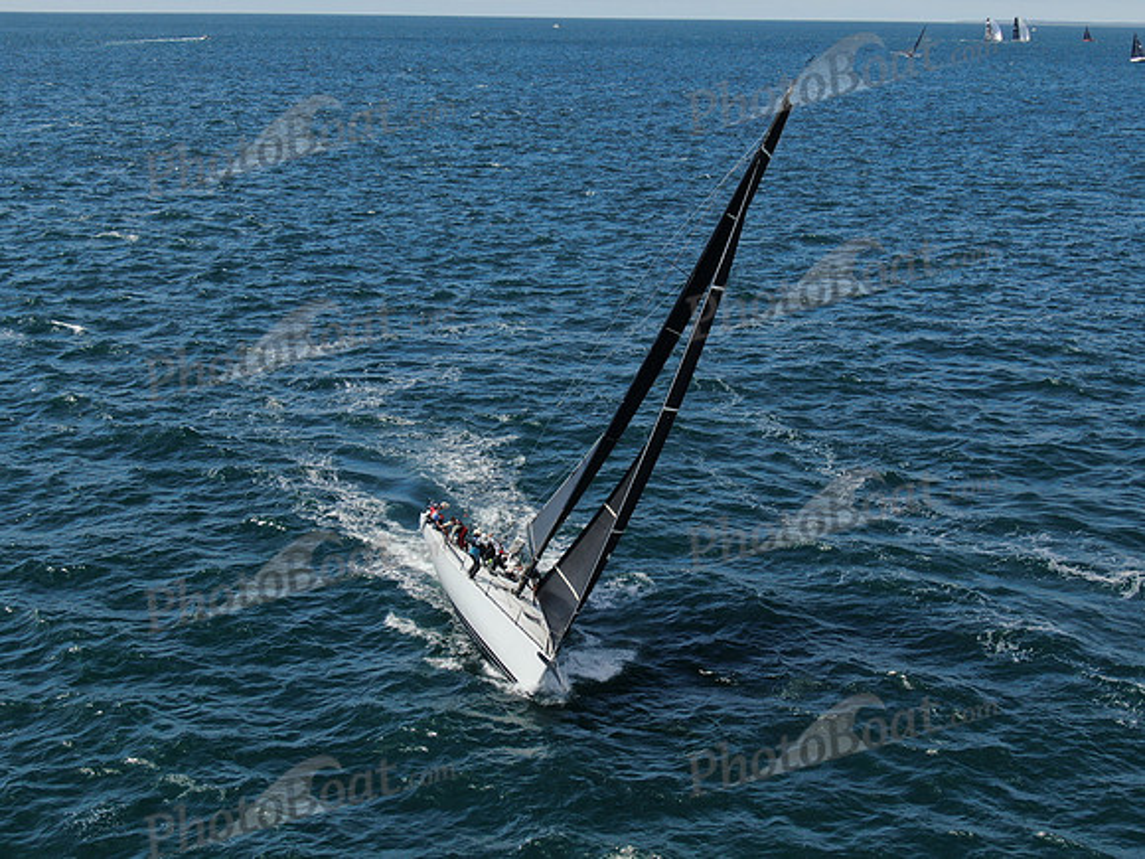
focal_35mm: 48
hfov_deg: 39.7
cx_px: 572
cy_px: 430
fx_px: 1588
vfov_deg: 30.3
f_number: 3.8
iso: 100
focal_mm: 8.6
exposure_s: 1/800
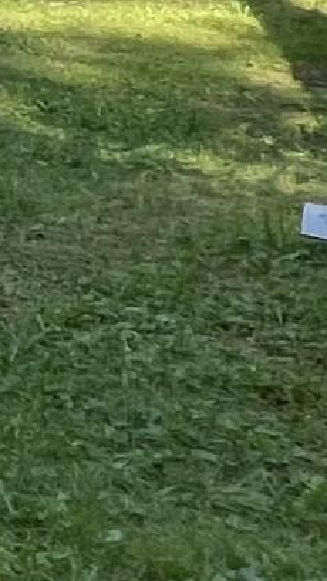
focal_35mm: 104
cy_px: -197
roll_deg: +2.9
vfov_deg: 18.9
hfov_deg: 6.7
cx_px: -1217
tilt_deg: -7.4
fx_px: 1603
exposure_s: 1/294
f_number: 1.8
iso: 32
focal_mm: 1.57
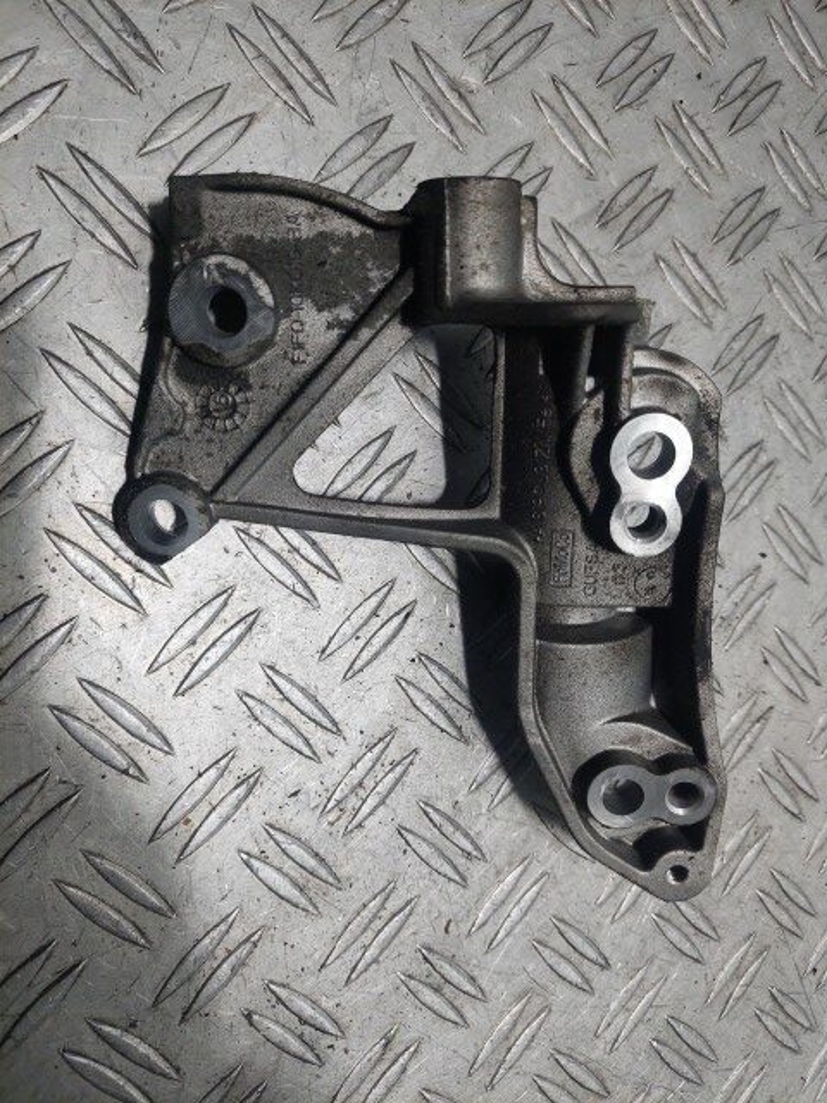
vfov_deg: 69.4
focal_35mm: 25
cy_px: 552
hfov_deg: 54.9
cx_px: 414
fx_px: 796
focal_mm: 5.23
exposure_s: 1/100
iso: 80
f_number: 1.8
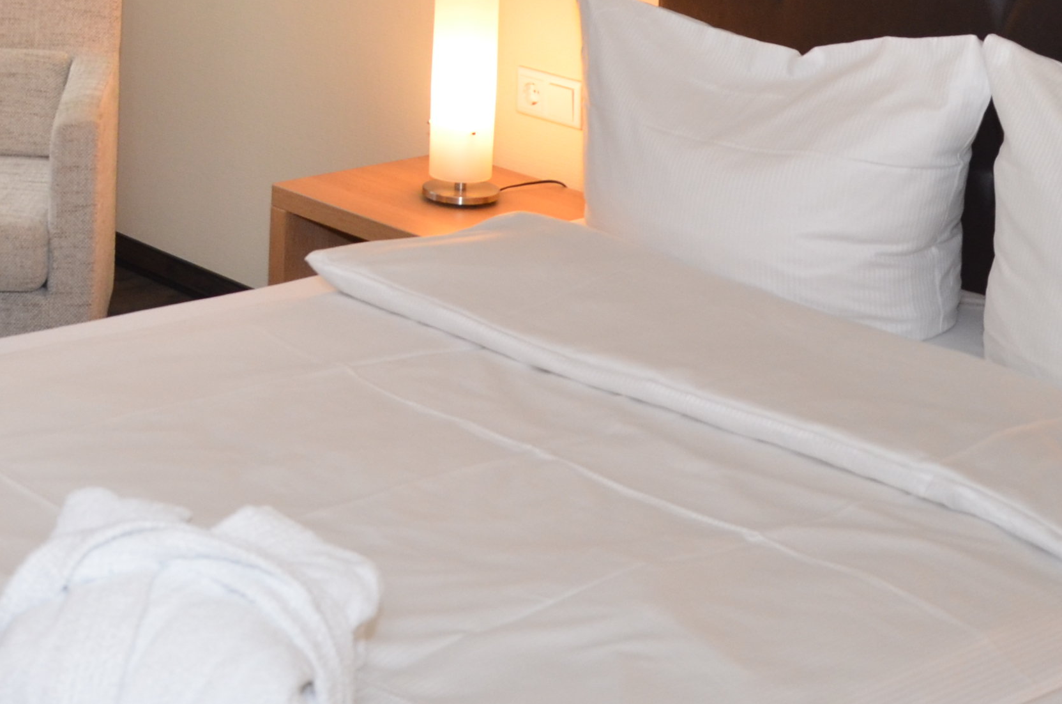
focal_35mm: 80
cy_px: -227
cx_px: -62
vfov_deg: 16.1
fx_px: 2355
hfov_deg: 24.0
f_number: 4
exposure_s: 1/60
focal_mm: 18
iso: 500
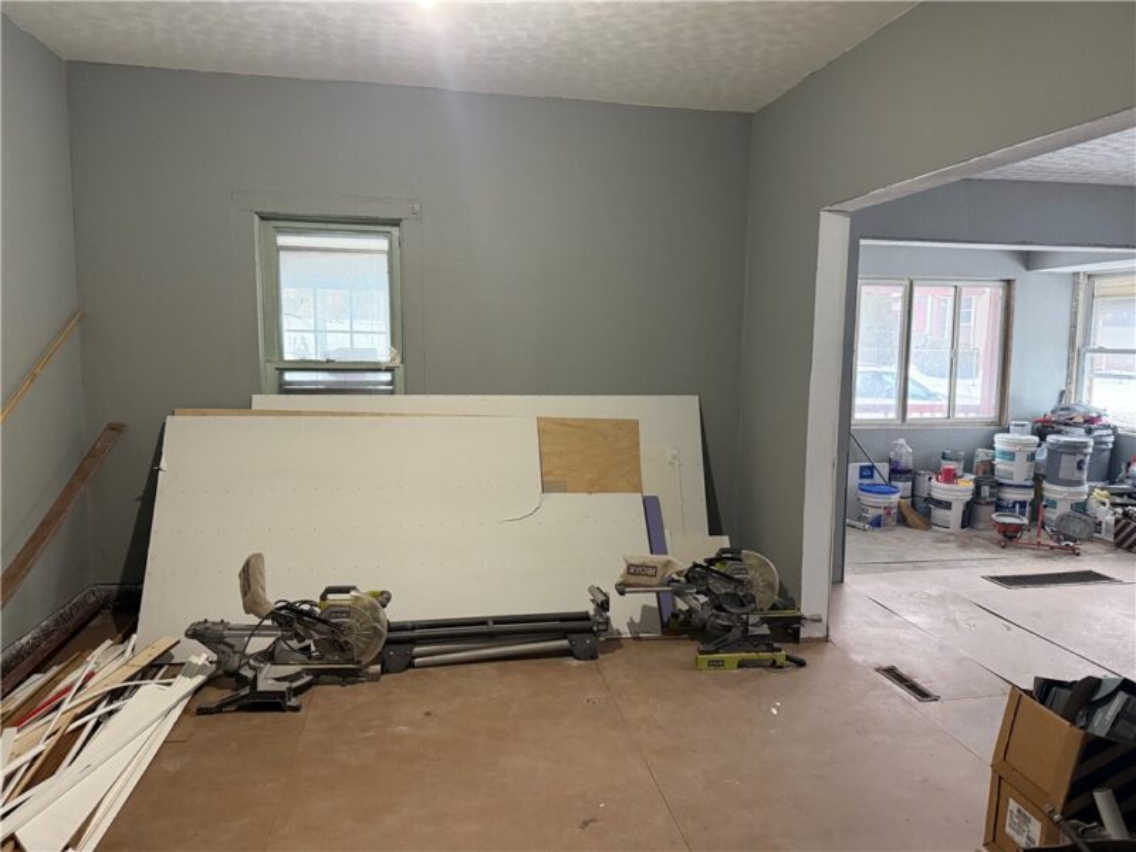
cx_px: 568
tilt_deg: -6.9
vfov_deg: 56.8
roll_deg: -0.9
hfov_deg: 71.6
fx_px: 788
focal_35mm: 24
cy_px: 426
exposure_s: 1/60
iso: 500
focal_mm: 6.76
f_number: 1.78
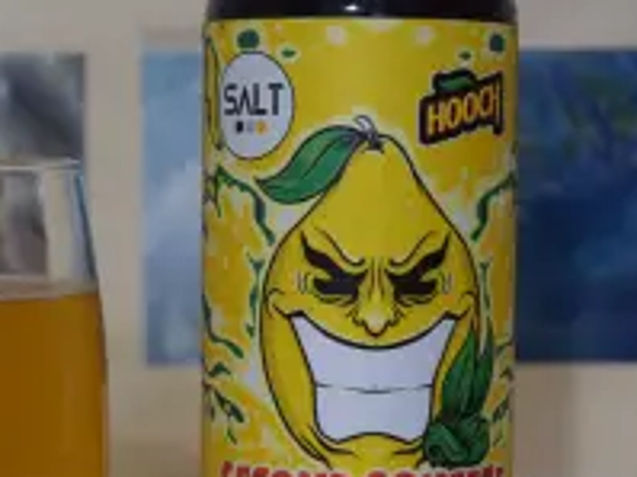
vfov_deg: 10.2
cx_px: 147
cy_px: 312
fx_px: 2667
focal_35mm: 145
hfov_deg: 13.6
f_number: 5.6
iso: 1000
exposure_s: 1/60
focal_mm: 50
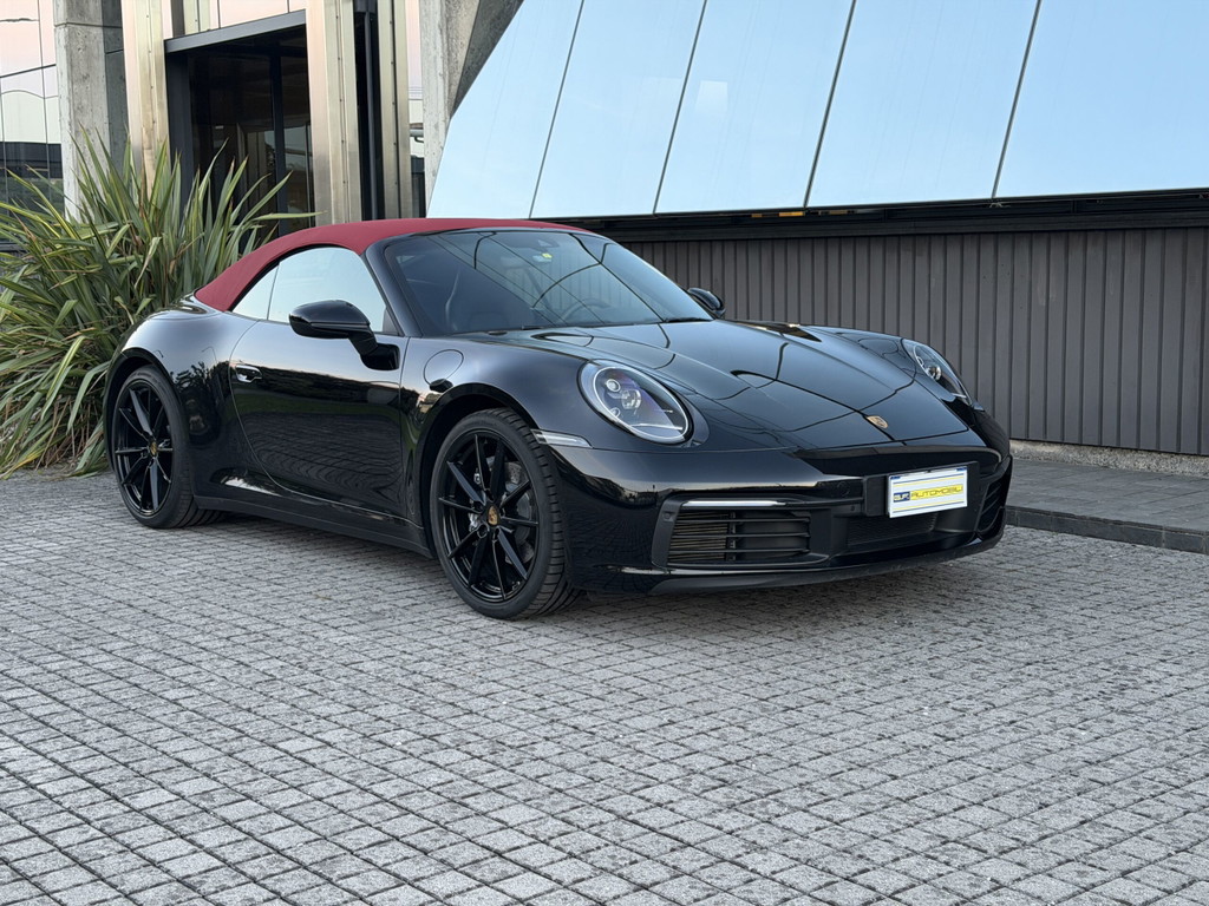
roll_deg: +0.8
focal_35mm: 48
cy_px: 453
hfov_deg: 39.7
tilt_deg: -7.0
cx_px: 604
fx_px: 1676
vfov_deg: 30.3
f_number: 1.78
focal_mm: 6.76
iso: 160
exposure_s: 1/60
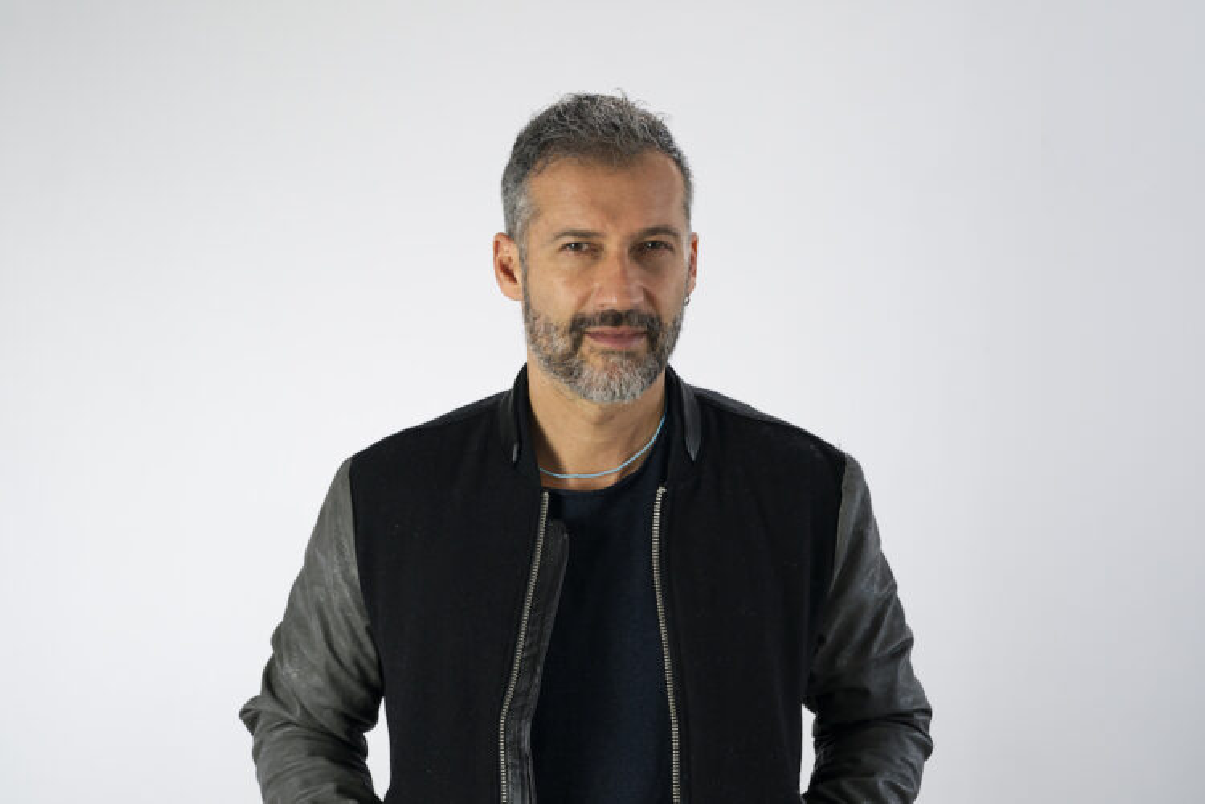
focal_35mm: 85
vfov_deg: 16.1
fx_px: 2845
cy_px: 402
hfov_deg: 23.9
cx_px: 602
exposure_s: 1/50
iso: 1250
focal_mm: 85
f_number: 6.3
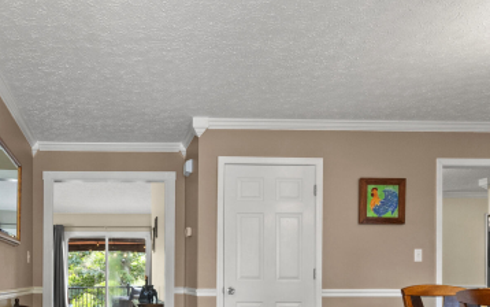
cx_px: 120
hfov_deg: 56.6
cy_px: 267
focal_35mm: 32
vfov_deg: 37.3
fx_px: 427
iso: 400
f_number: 8
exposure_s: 1/8
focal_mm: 10
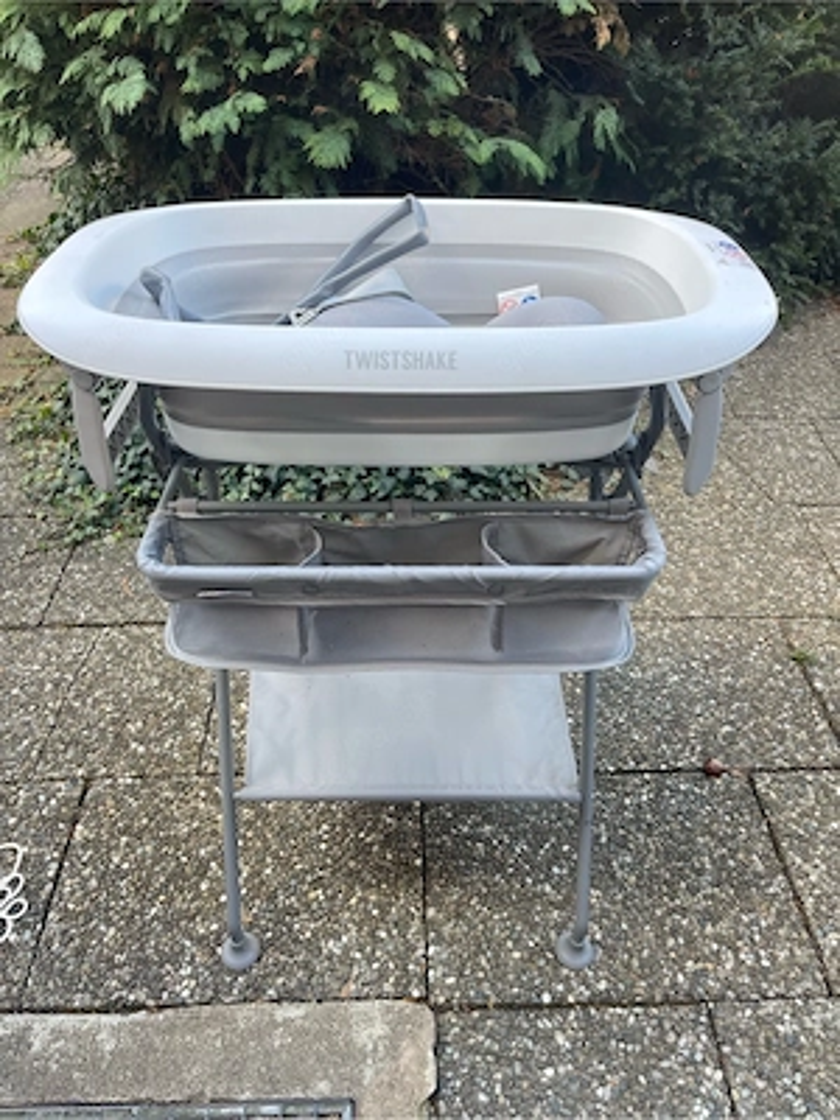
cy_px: 560
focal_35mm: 25
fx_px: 809
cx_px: 420
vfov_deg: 69.4
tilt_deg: -39.6
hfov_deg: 54.9
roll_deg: +0.3
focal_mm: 5.1
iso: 50
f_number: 1.6
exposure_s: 1/121
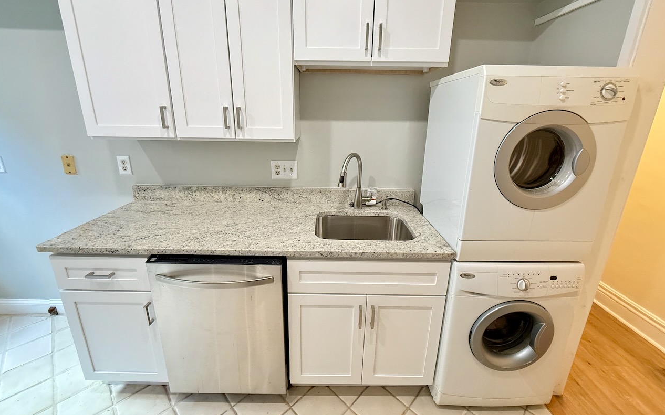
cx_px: 330
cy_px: 183
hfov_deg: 101.5
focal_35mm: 15
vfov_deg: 74.5
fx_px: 272
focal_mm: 2.22
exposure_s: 1/60
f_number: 2.2
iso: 320
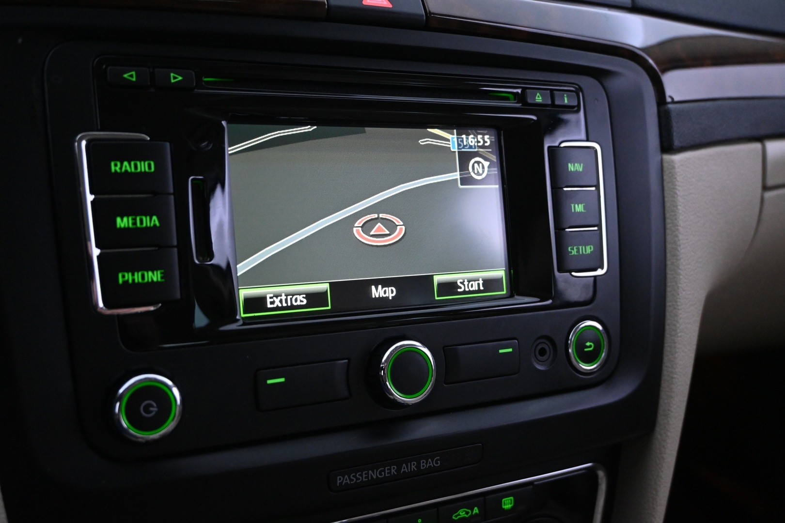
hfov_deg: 55.1
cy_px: 262
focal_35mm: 34
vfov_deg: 38.4
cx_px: 392
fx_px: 752
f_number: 4.2
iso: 3200
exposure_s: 1/40
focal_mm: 23
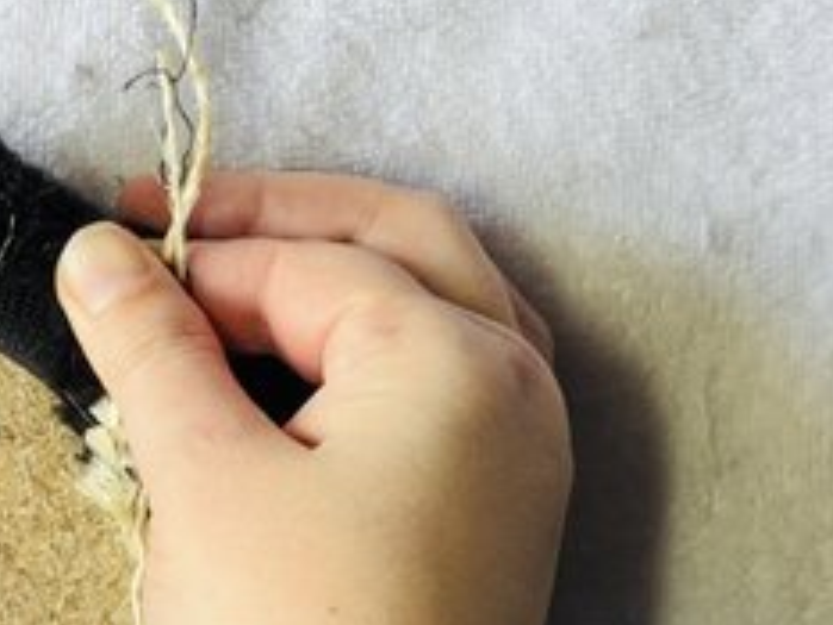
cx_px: 11
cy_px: 543
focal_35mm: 122
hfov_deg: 15.8
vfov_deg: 12.1
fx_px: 2937
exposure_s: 1/120
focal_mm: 6.76
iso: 64
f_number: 1.78
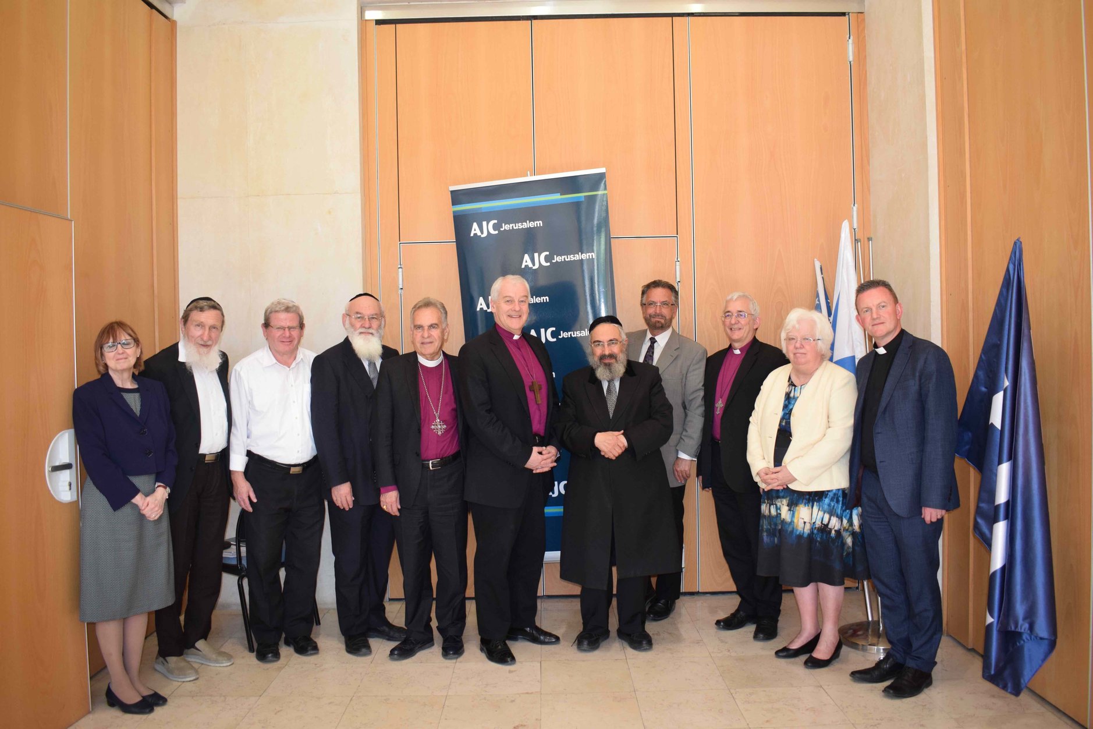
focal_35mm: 30
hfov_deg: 61.9
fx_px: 911
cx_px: 546
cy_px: 364
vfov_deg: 43.6
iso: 800
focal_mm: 20
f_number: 4.5
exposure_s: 1/80
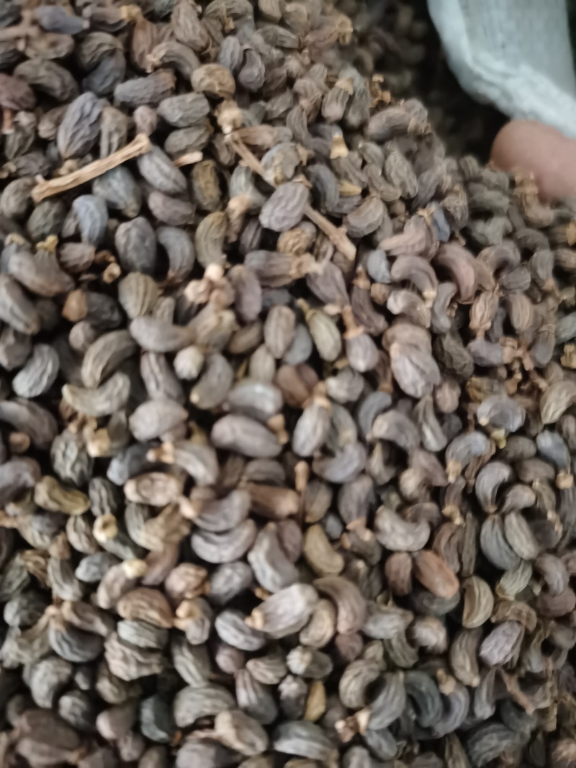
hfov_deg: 51.3
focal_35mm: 27
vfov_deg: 65.3
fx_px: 599
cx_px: 288
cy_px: 384
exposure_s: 1/18
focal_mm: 5.58
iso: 3200
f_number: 1.8
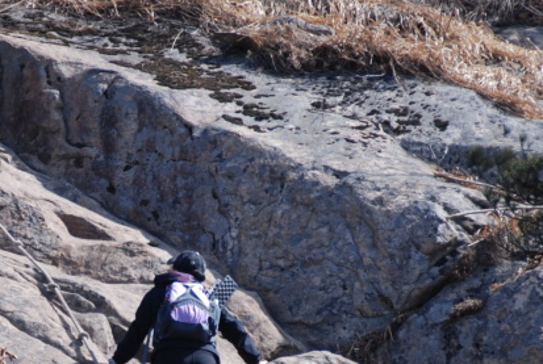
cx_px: 96
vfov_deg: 2.7
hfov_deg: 4.1
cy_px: 334
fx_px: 7589
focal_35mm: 502
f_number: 5.6
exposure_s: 1/500
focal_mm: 135
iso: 200
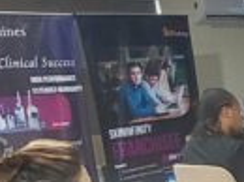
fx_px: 542
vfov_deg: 18.4
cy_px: 195
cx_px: 402
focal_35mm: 77
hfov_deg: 20.3
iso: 640
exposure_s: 1/24
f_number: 2.2
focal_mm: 1.74
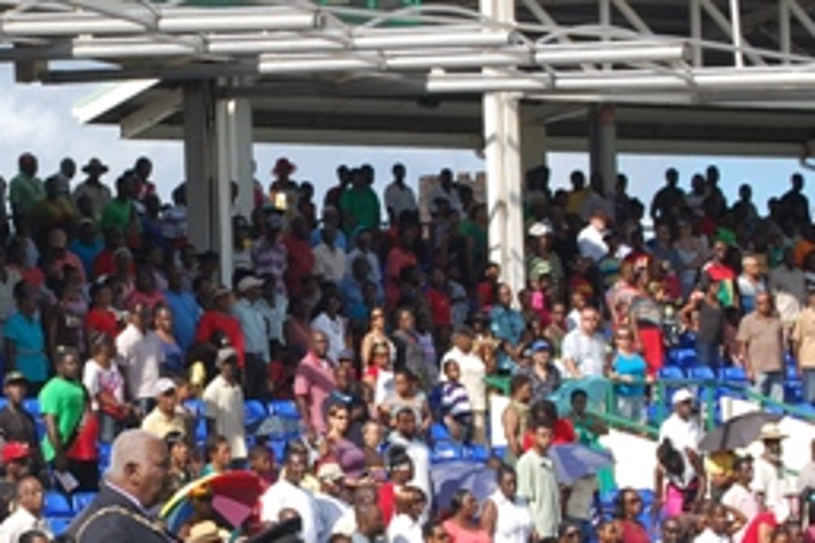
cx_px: 73
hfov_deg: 10.0
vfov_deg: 6.7
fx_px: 4643
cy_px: 473
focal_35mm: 205
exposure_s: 1/320
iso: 200
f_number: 9
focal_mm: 55
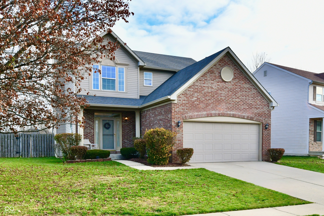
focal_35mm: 24
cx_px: 162
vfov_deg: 53.1
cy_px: 108
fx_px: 216
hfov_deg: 73.7
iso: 400
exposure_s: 1/400
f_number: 10
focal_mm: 24
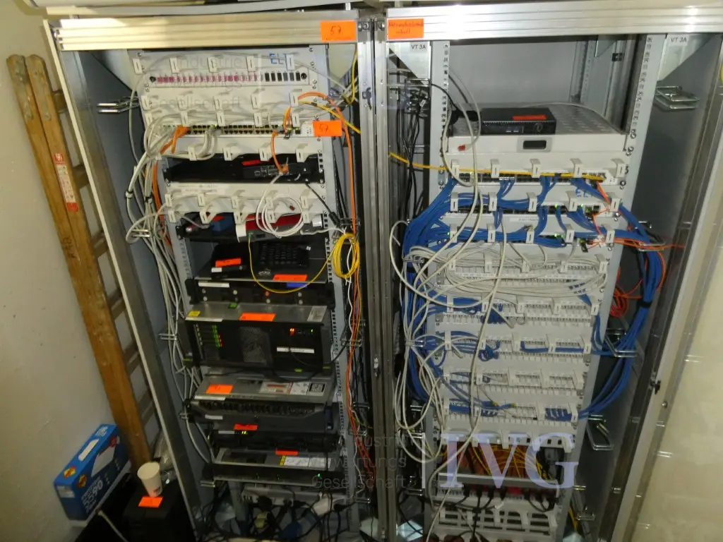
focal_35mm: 24
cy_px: 271
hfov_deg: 71.6
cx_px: 362
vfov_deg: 56.8
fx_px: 501
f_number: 3.3
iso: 800
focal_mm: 4.3
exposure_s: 1/60
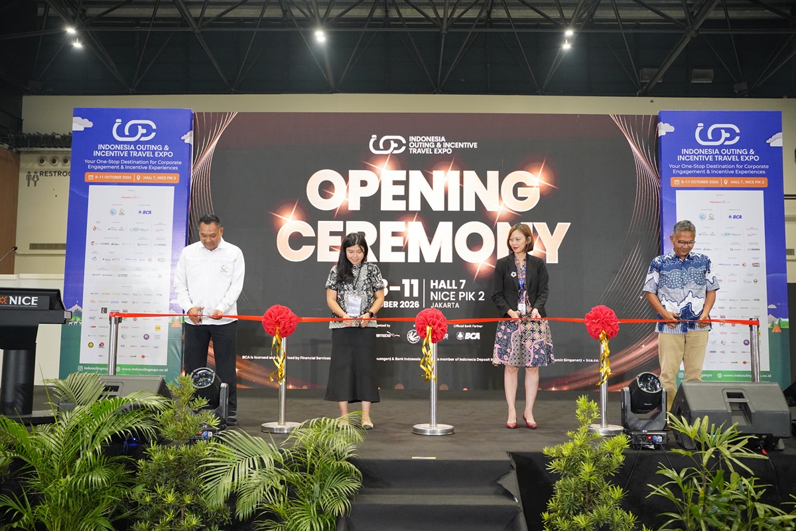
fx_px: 685
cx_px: 398
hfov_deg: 60.3
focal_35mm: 31
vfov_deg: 42.3
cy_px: 266
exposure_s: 1/250
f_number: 2.8
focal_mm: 31
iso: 3200
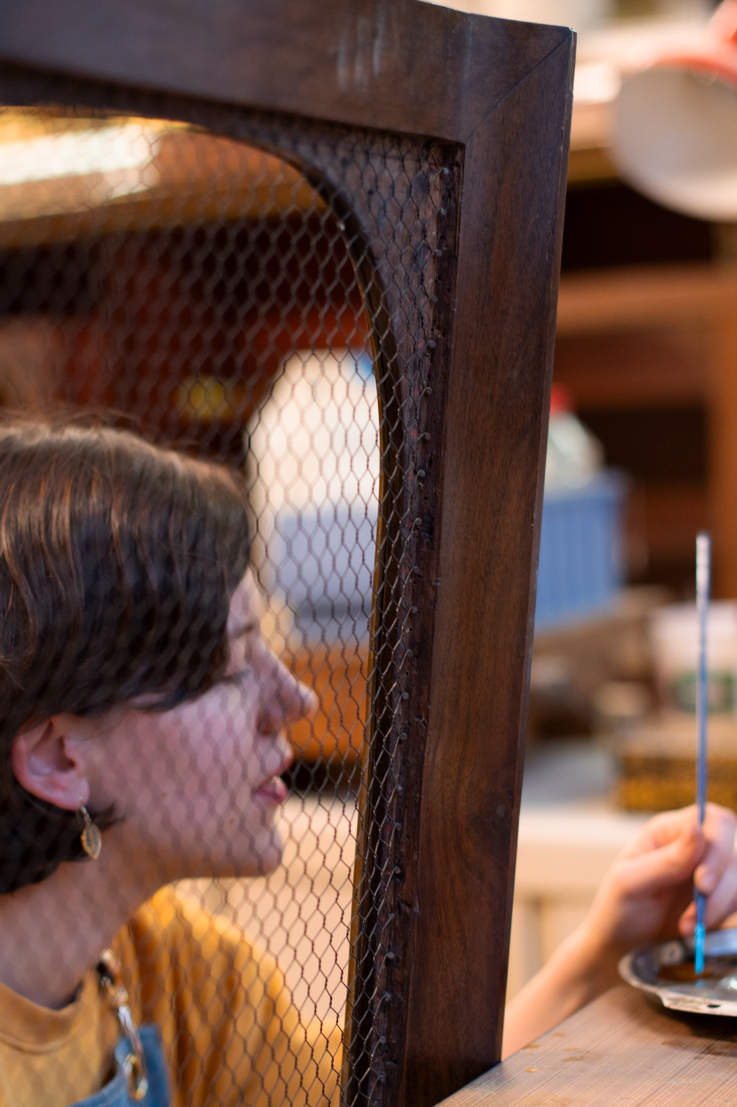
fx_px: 2306
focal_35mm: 75
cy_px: 664
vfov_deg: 27.0
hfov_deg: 18.1
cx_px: 300
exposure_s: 1/125
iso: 400
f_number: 2.2
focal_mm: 50
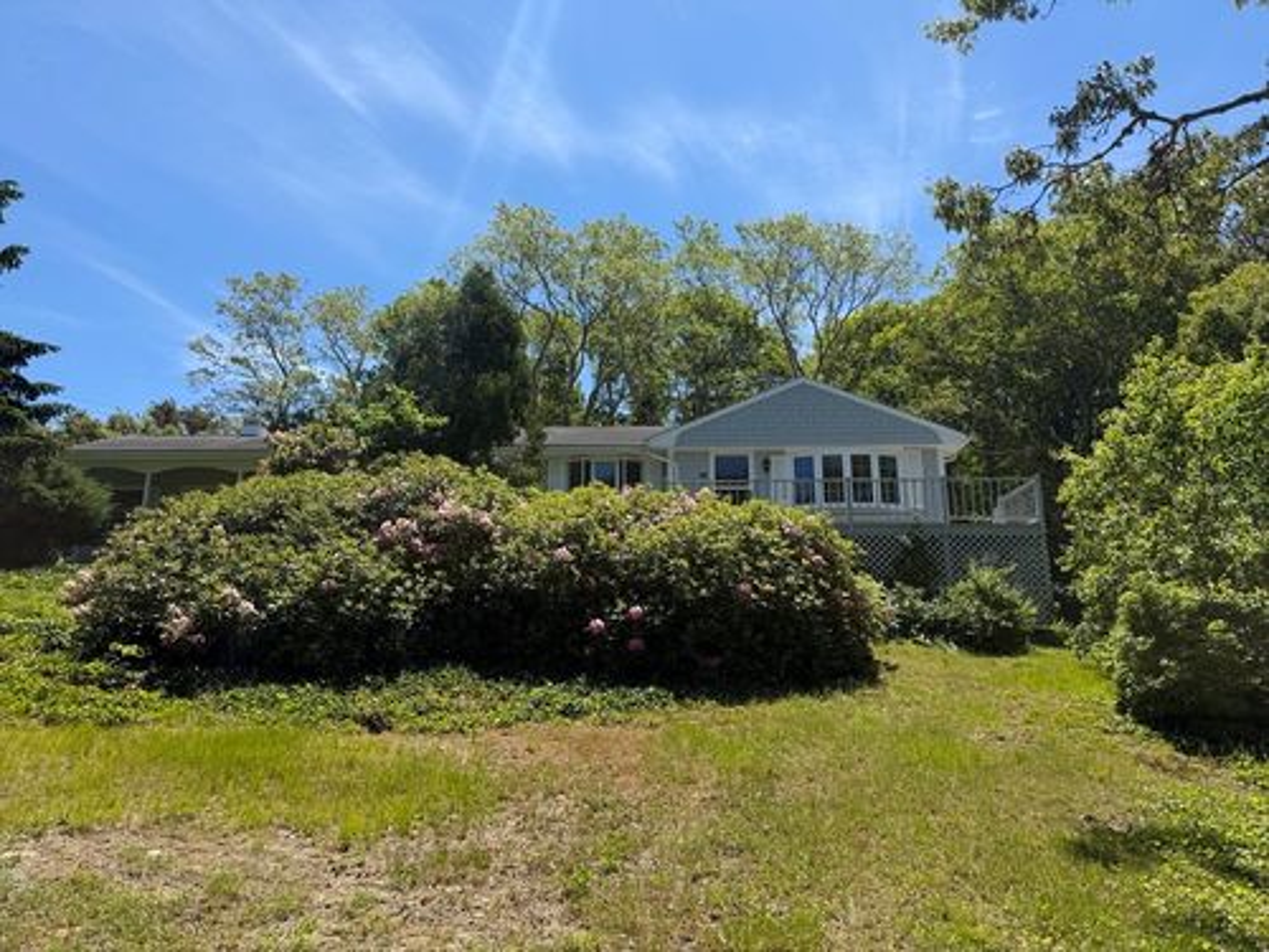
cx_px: 634
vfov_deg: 56.8
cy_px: 476
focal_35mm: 24
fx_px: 880
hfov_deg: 71.6
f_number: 1.78
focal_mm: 6.76
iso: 80
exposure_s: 1/3584
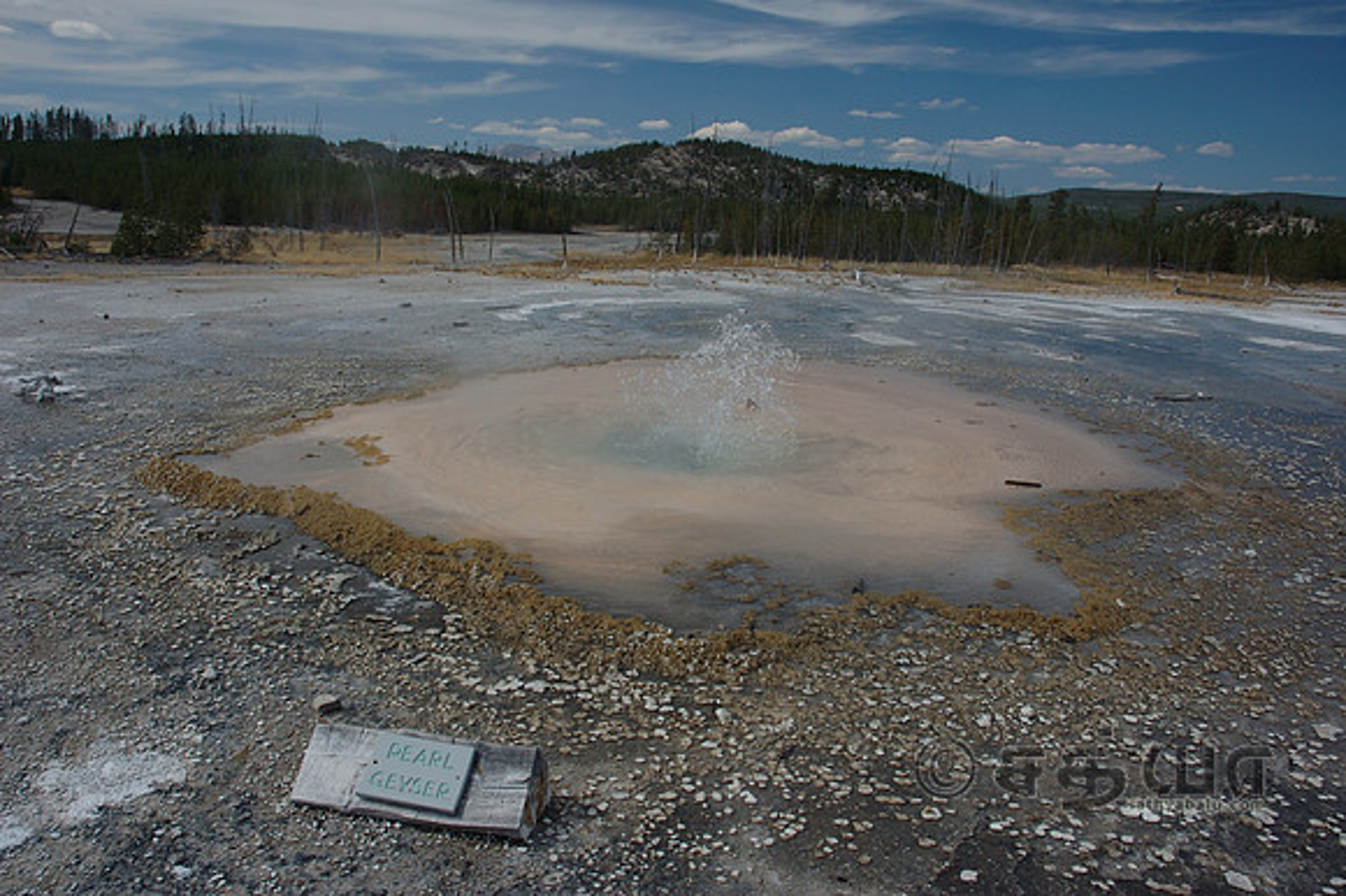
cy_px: 448
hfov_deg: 67.4
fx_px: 1009
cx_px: 673
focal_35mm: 27
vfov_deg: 47.9
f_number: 8
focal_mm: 18
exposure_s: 1/250
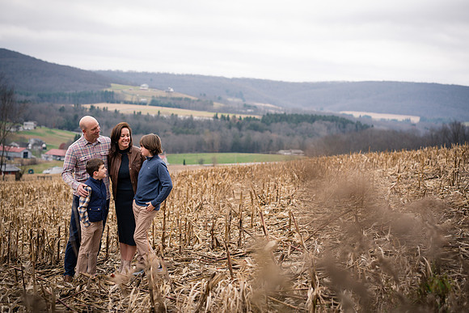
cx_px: 234
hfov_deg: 23.9
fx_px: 1108
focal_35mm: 85
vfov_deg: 16.1
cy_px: 156
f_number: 3.5
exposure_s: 1/500
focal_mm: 85
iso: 320
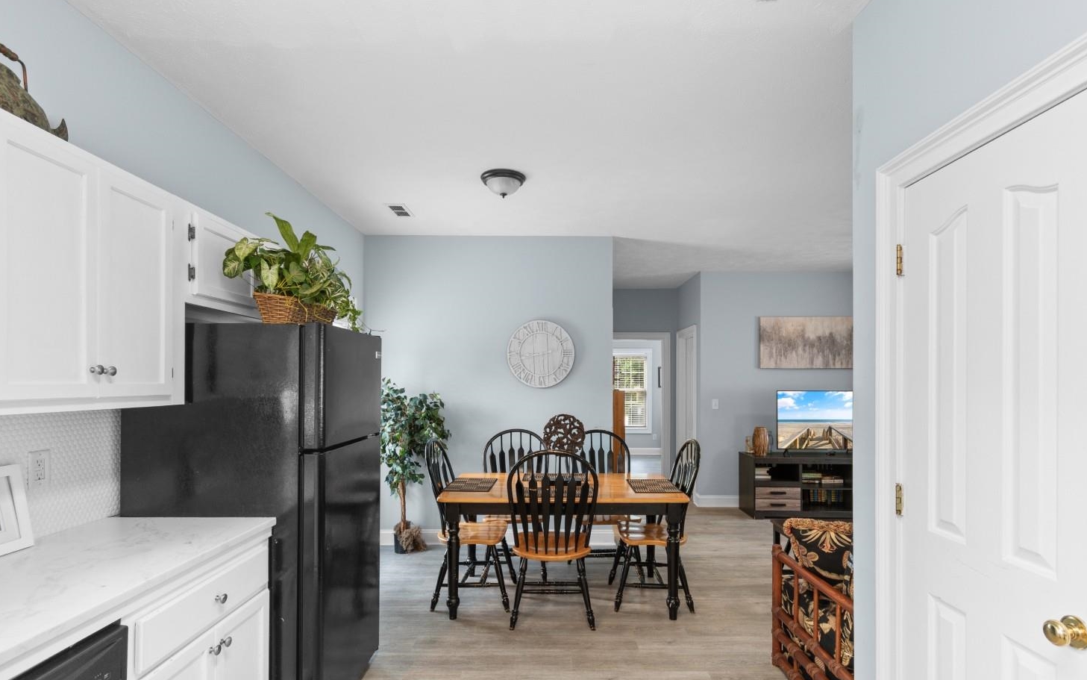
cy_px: 372
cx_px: 553
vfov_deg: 67.9
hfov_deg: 94.3
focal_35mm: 17
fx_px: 504
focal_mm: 10
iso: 100
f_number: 4.5
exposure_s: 1/2
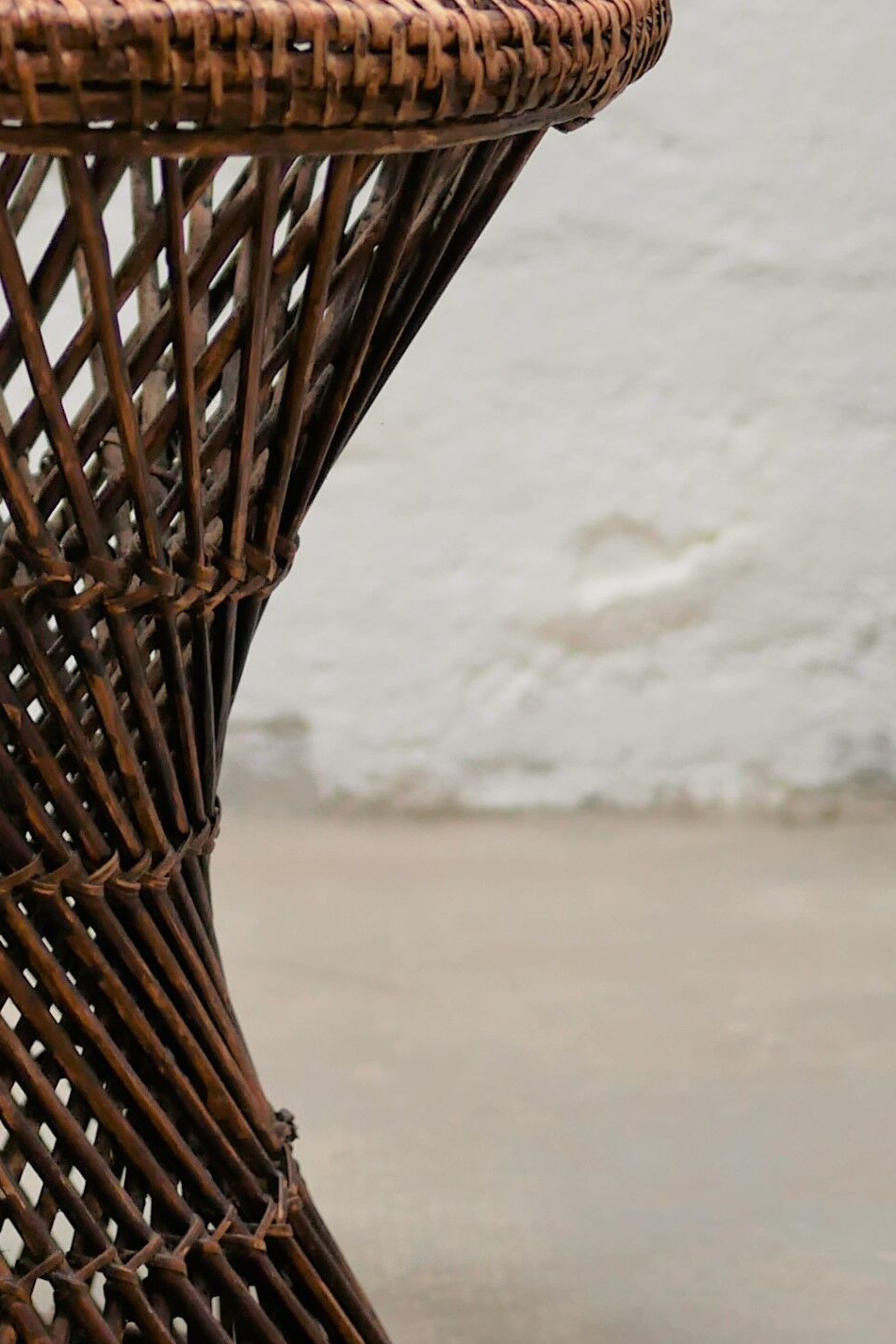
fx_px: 4889
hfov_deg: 10.3
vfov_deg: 15.5
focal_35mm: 131
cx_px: -119
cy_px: 154
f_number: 1.7
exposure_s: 1/60
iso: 200
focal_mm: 20
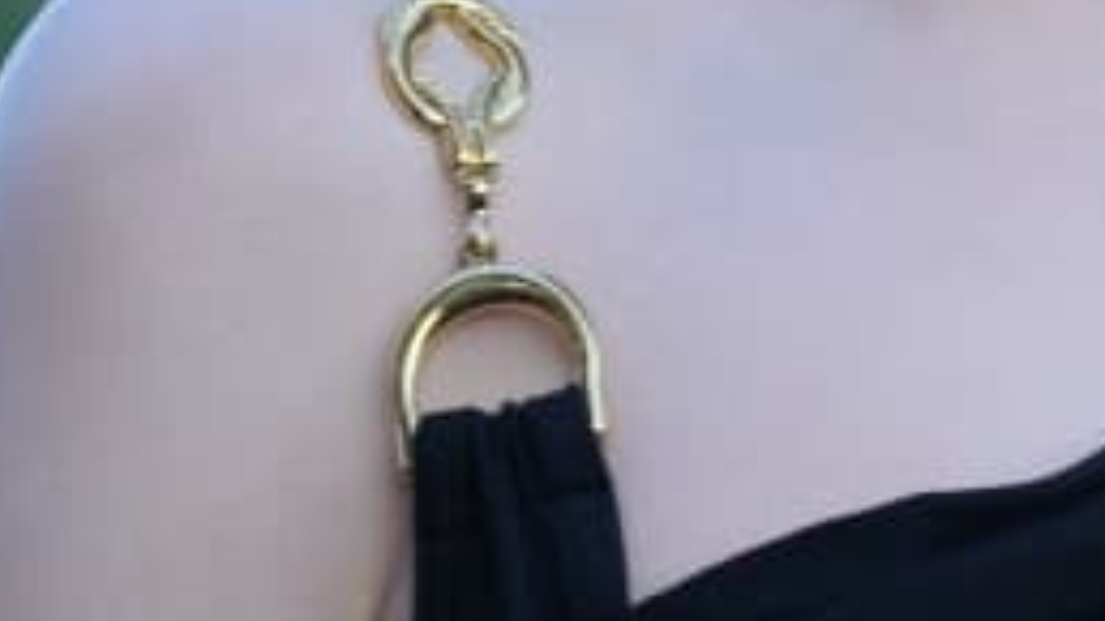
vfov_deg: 2.4
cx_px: 1341
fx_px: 14969
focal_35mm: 511
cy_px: 1126
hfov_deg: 4.2
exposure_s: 1/200
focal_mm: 70
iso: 160
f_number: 3.2
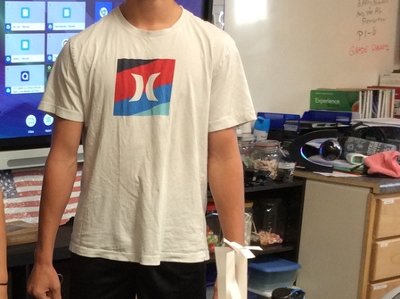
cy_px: 241
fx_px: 842
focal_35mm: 73
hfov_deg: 25.2
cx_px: -13
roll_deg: +2.2
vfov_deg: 19.9
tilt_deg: -14.0
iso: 64
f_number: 2.4
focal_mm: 3.3
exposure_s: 1/24
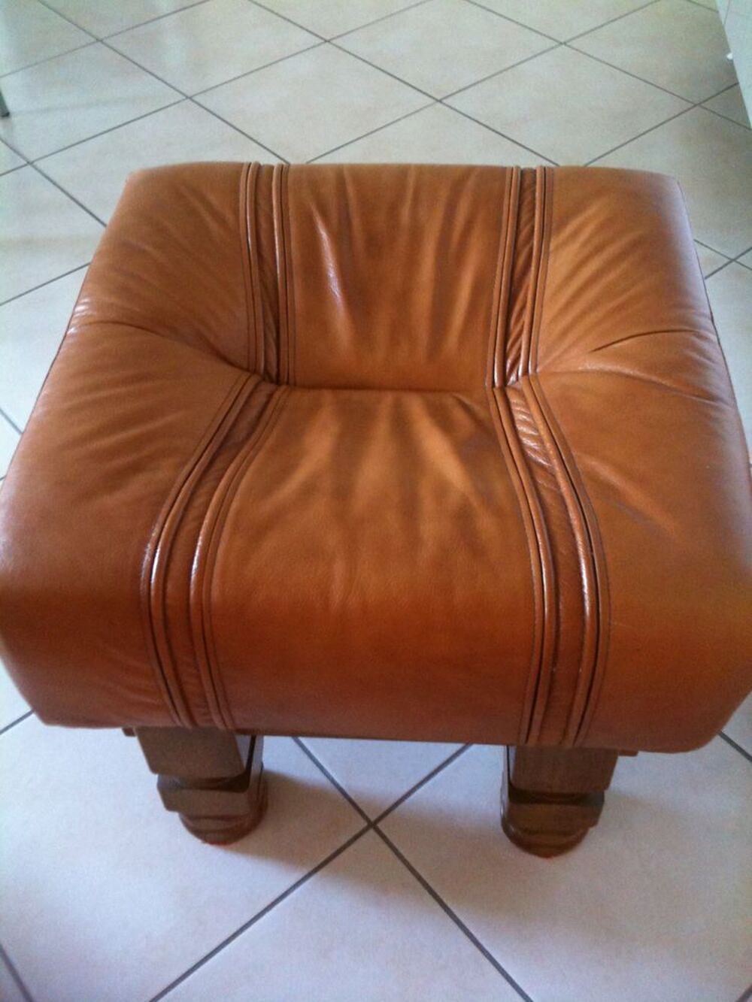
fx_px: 1014
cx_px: 376
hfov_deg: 40.7
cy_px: 501
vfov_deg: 52.6
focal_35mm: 35
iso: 250
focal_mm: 3.85
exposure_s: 1/17
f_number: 2.8
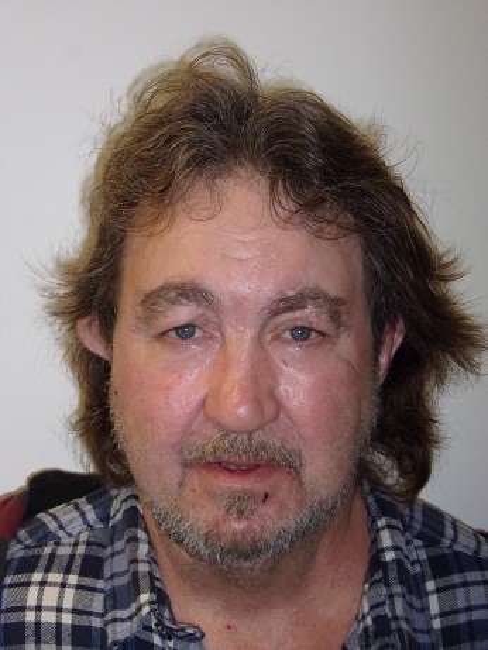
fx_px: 1635
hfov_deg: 17.0
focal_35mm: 87
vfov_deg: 22.5
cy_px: 325
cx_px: 244
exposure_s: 1/34
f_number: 5.6
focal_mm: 15.6
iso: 200
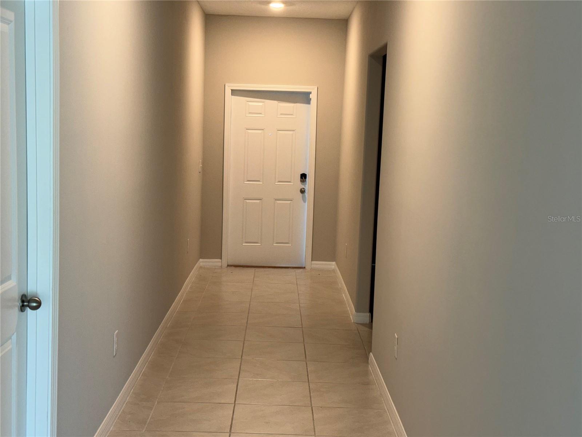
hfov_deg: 39.7
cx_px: 291
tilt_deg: -6.9
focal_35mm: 48
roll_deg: -2.3
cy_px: 218
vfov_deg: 30.3
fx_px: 807
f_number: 1.78
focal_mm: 6.76
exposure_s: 1/29
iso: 50
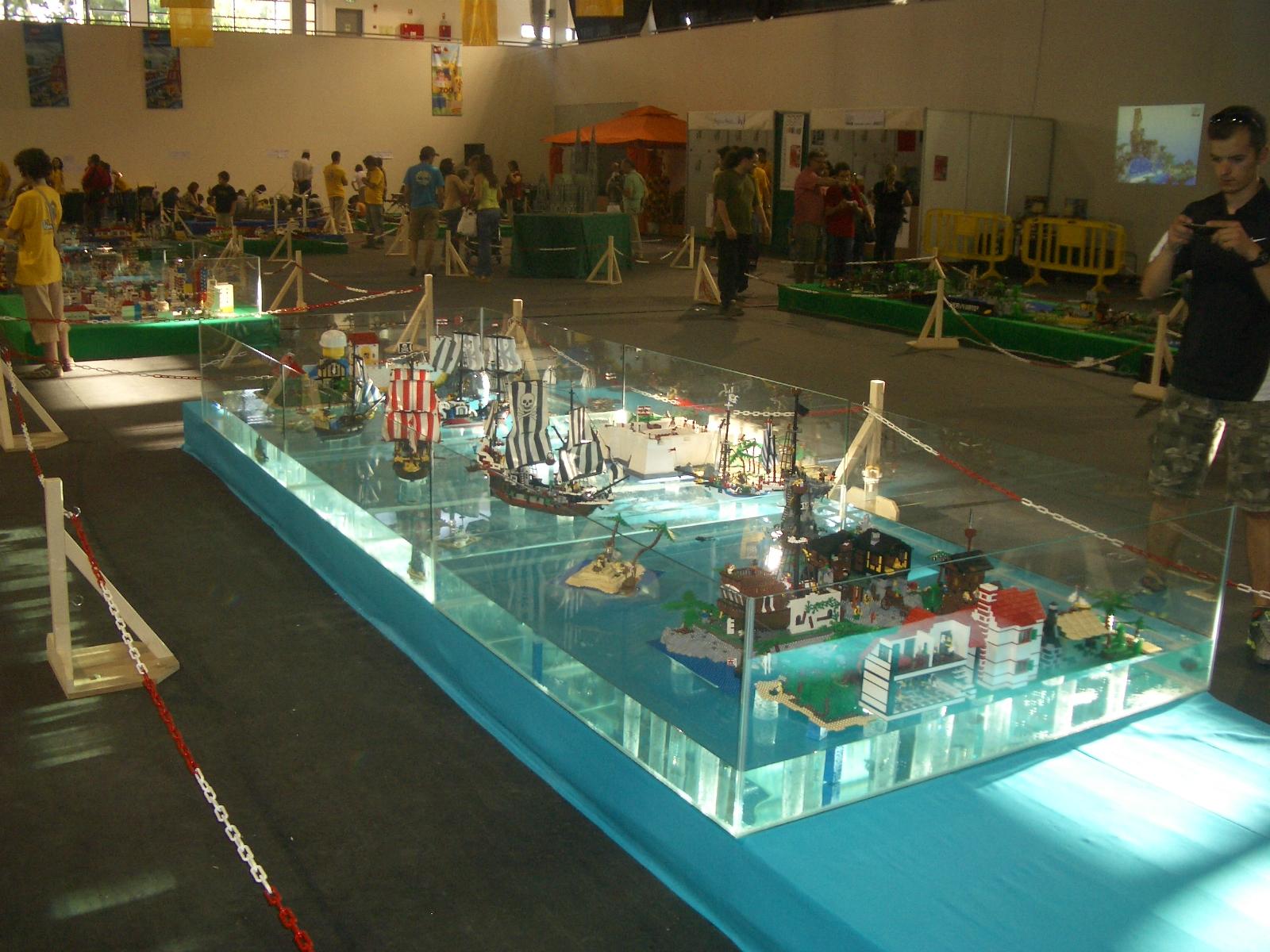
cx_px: 635
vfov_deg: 40.7
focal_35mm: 35
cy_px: 476
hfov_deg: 52.6
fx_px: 1284
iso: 100
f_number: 2.6
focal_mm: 5.8
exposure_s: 1/60
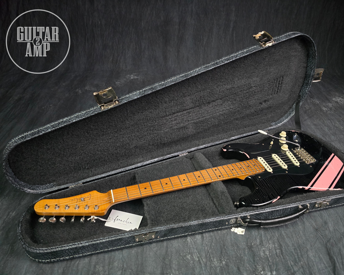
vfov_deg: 58.8
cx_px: 183
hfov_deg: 70.2
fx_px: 244
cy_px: 138
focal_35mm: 24
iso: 1000
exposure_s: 1/100
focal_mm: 6.3
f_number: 1.7
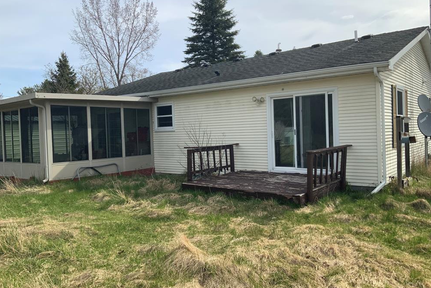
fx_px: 371
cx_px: 219
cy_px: 141
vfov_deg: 42.3
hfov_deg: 60.3
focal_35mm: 31
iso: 16
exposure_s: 1/1984
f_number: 1.8
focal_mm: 3
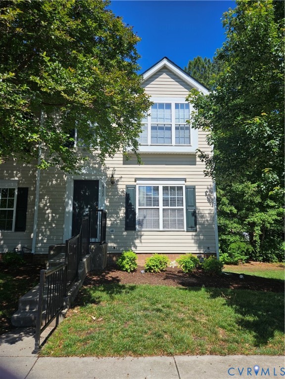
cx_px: 142
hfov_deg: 58.9
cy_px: 190
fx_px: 252
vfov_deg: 73.9
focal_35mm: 23
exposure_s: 1/2151
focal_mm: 5.4
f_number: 1.8
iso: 25
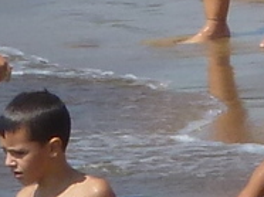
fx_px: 7388
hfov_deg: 2.0
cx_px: 532
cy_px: 395
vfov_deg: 1.5
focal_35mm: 970
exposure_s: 1/640
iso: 125
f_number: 5
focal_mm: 37
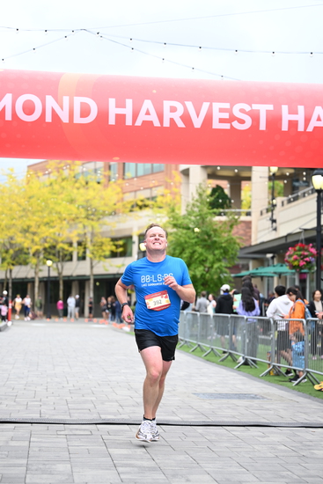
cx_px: 162
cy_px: 242
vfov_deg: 27.7
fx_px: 982
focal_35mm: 73
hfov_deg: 18.7
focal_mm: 73
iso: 640
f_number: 2.8
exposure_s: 1/1600
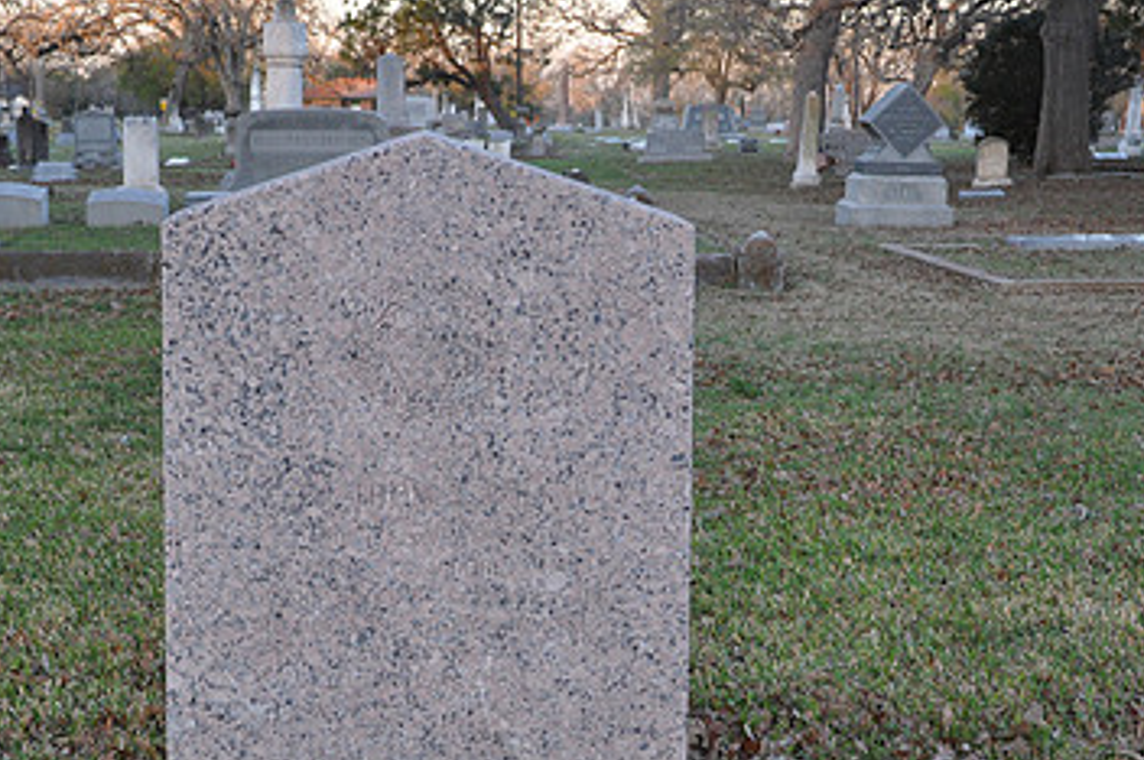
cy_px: 544
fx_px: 1963
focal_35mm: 62
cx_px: 471
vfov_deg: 21.8
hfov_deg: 32.4
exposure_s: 1/60
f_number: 4
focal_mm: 25
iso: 640
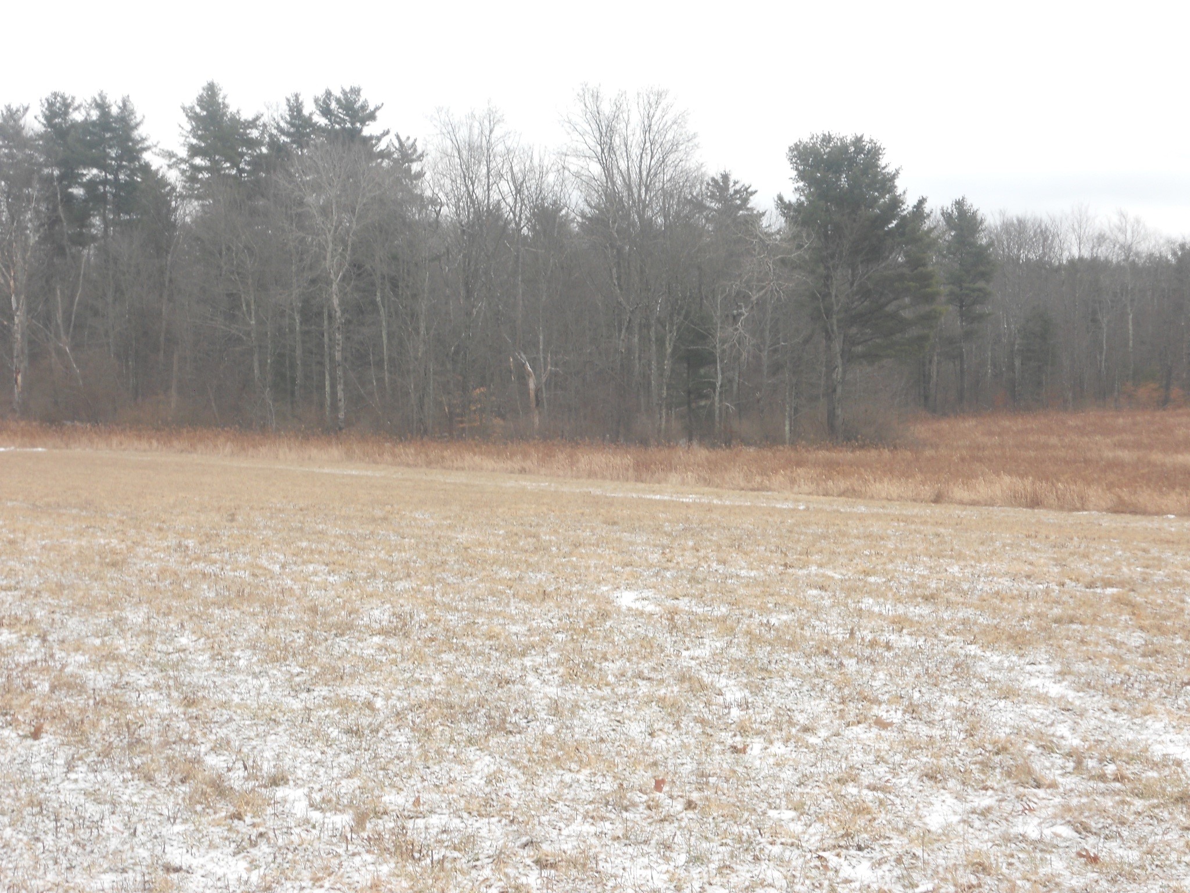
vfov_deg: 19.1
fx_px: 2647
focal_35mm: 77
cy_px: 446
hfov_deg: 25.3
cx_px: 595
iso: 80
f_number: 5.9
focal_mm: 13.9
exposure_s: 1/80
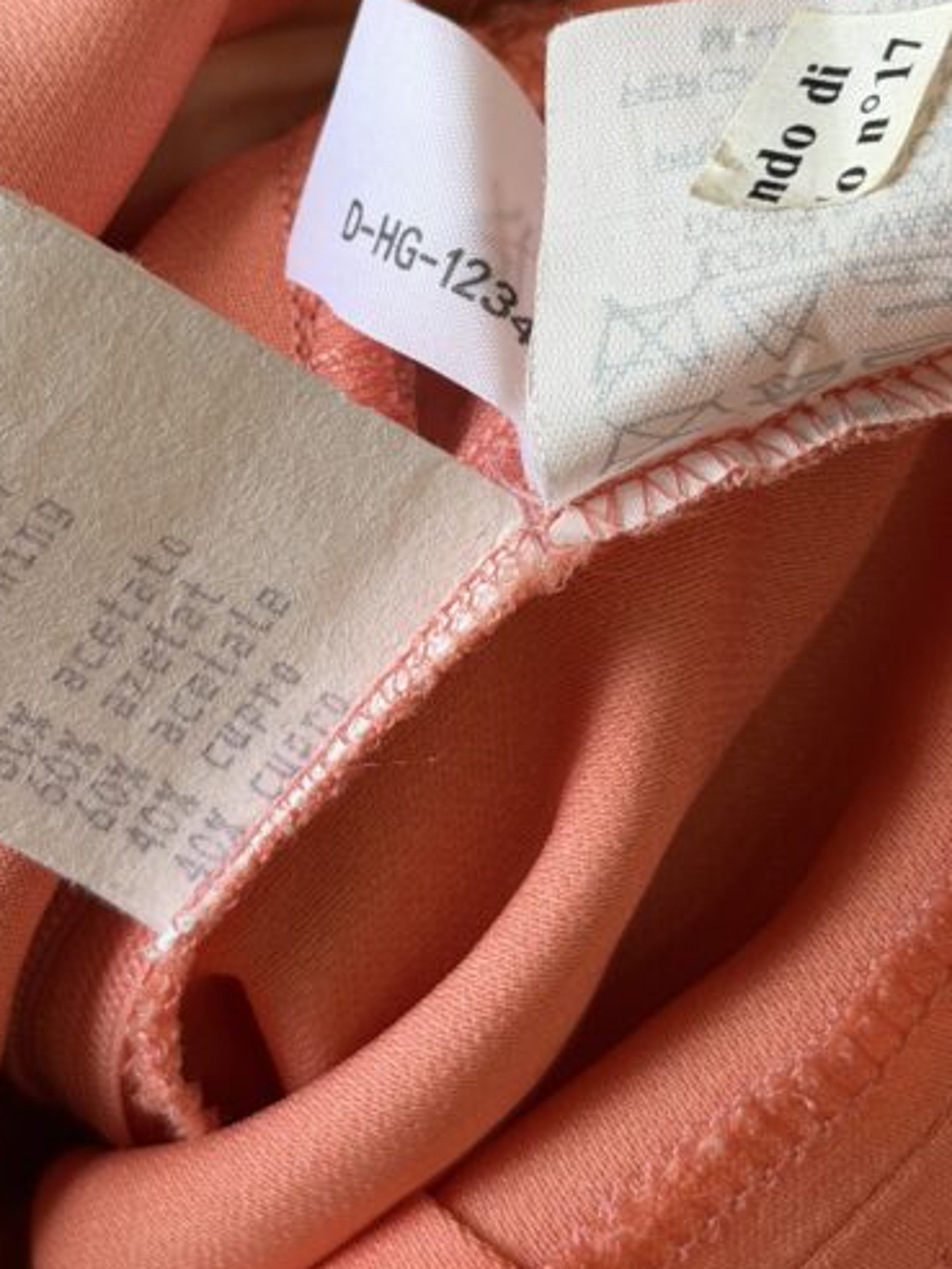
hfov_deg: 14.8
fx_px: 3667
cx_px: 292
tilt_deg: -73.4
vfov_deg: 19.6
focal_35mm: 100
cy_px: 415
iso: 50
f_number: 1.78
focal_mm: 6.76
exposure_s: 1/161
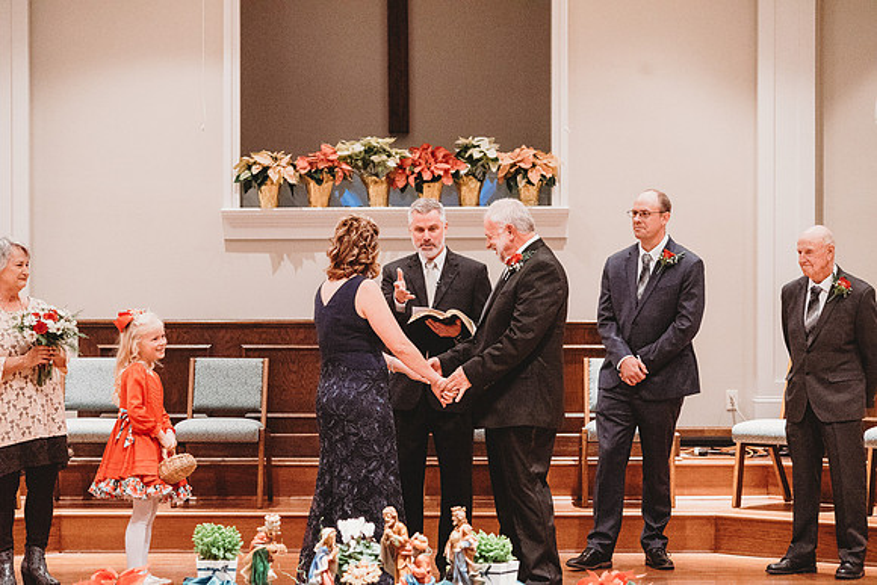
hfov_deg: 17.1
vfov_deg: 11.4
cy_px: 292
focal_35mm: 120
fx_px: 2924
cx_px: 438
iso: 8000
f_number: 4
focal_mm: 120
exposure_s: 1/200
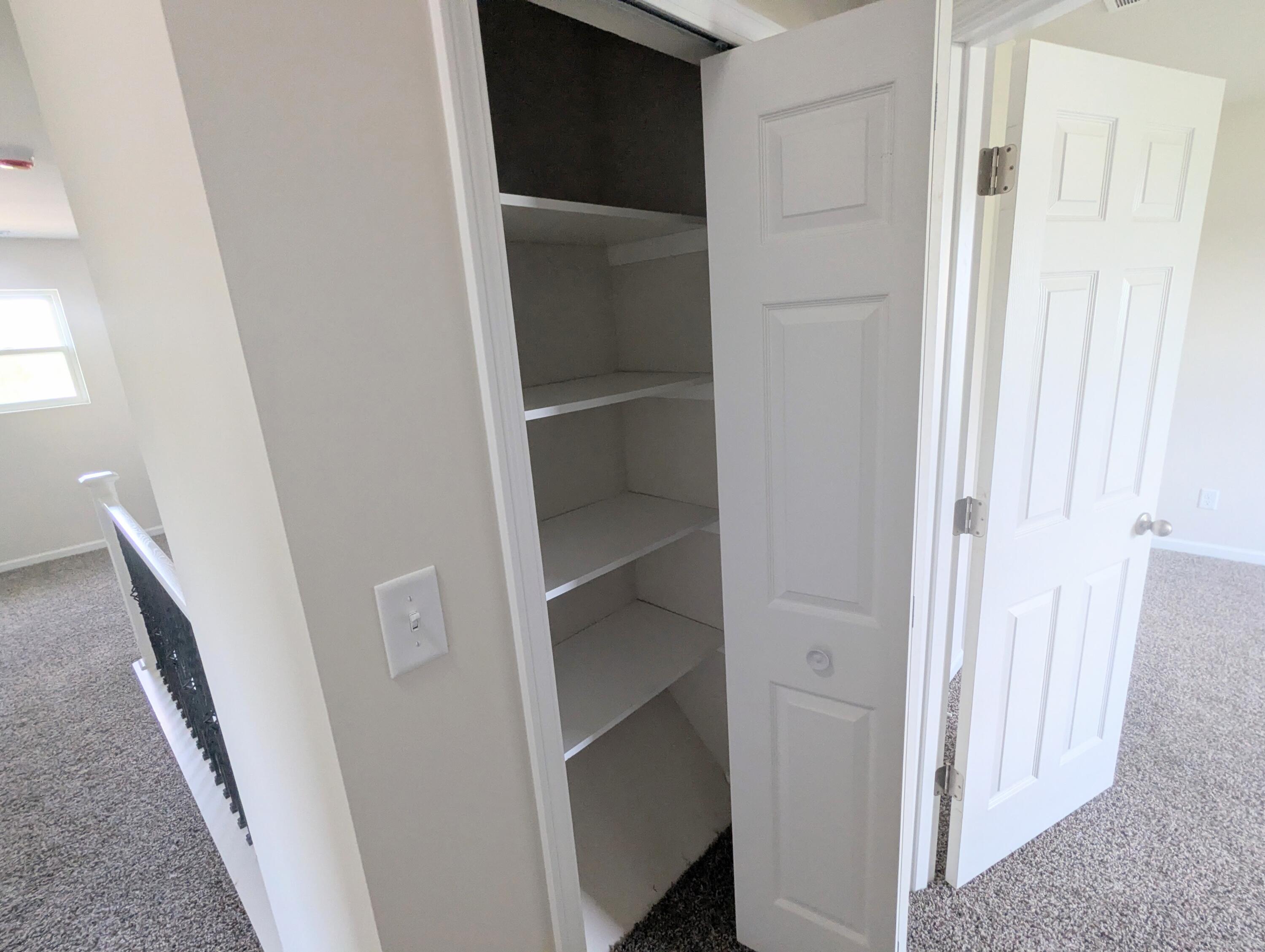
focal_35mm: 16
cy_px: 476
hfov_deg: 94.4
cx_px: 632
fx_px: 585
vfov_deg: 78.2
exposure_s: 1/105
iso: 233
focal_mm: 2.35
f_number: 2.2
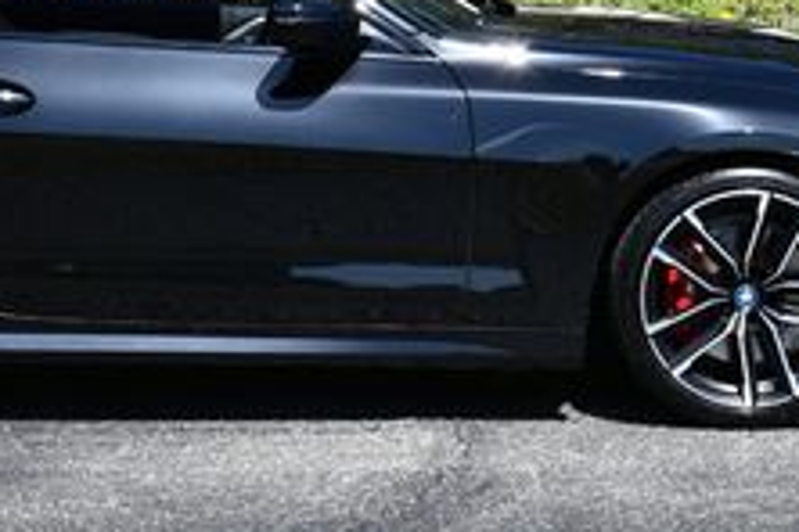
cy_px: -205
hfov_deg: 13.6
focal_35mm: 150
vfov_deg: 9.0
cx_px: 101
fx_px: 3329
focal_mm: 26
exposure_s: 1/250
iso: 125
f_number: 8
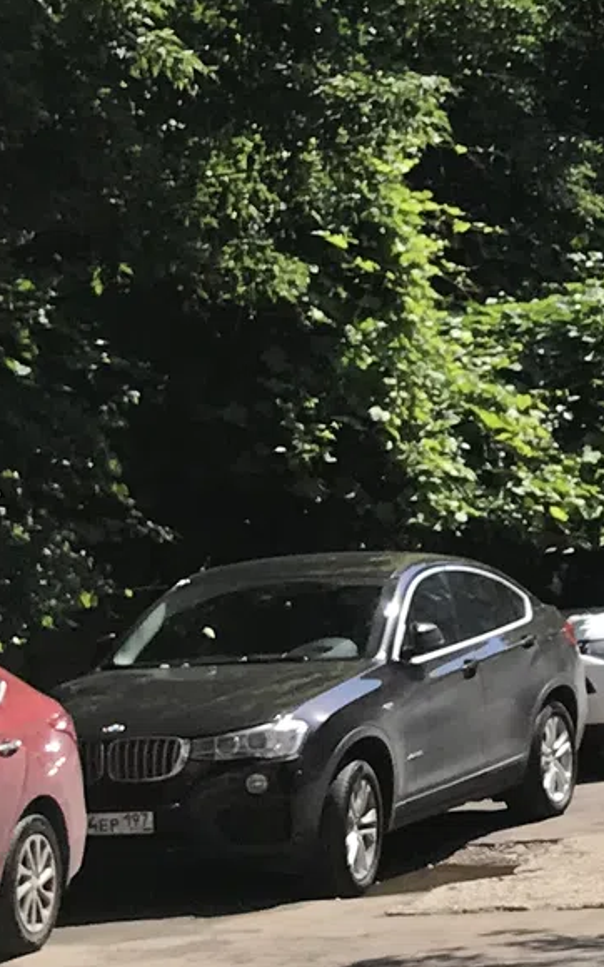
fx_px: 3239
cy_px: 177
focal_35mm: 123
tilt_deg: +5.9
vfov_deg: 16.8
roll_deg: +5.5
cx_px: 1385
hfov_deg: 9.6
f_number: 1.8
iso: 20
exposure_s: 1/1429
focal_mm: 3.99
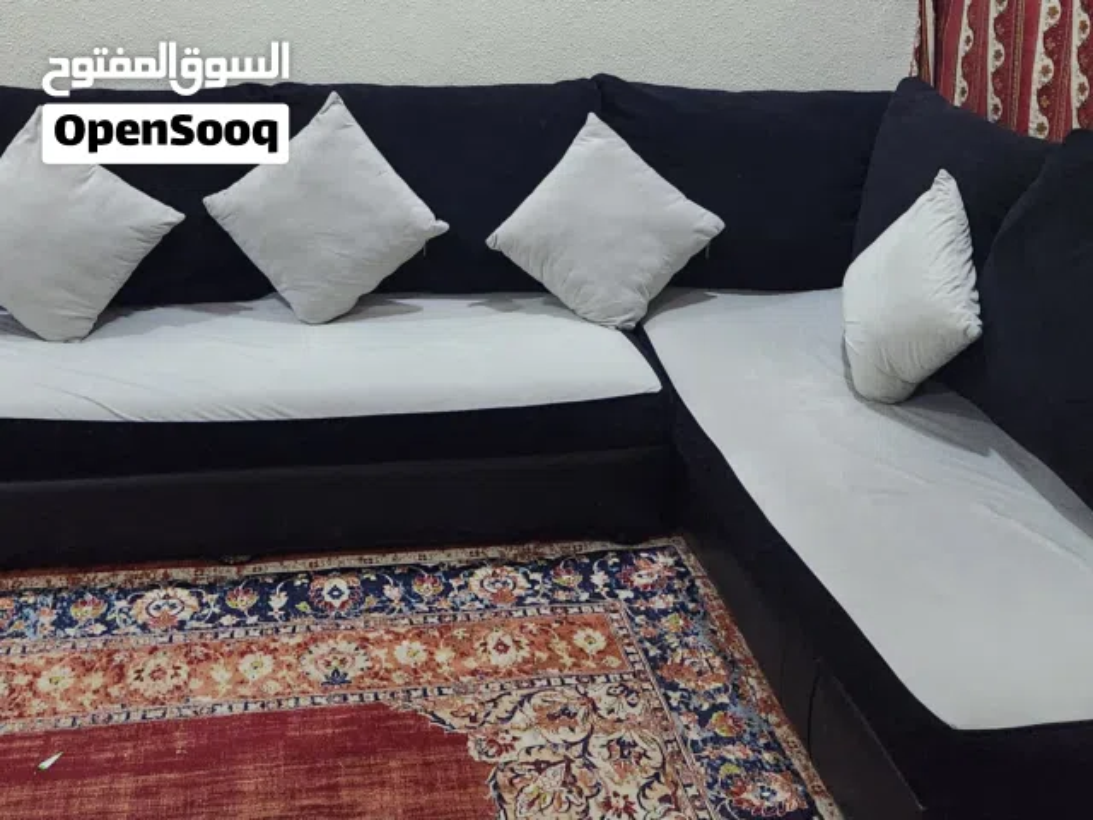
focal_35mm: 23
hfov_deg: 73.9
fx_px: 726
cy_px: 410
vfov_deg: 58.9
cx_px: 546
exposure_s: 1/120
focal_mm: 5.4
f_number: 1.8
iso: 640
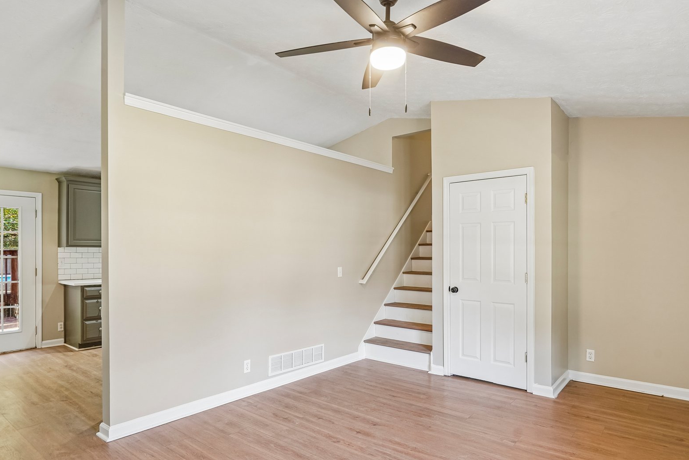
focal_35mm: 21
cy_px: 245
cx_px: 330
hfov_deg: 81.2
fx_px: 402
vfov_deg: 59.4
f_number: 8
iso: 400
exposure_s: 1/5
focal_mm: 16
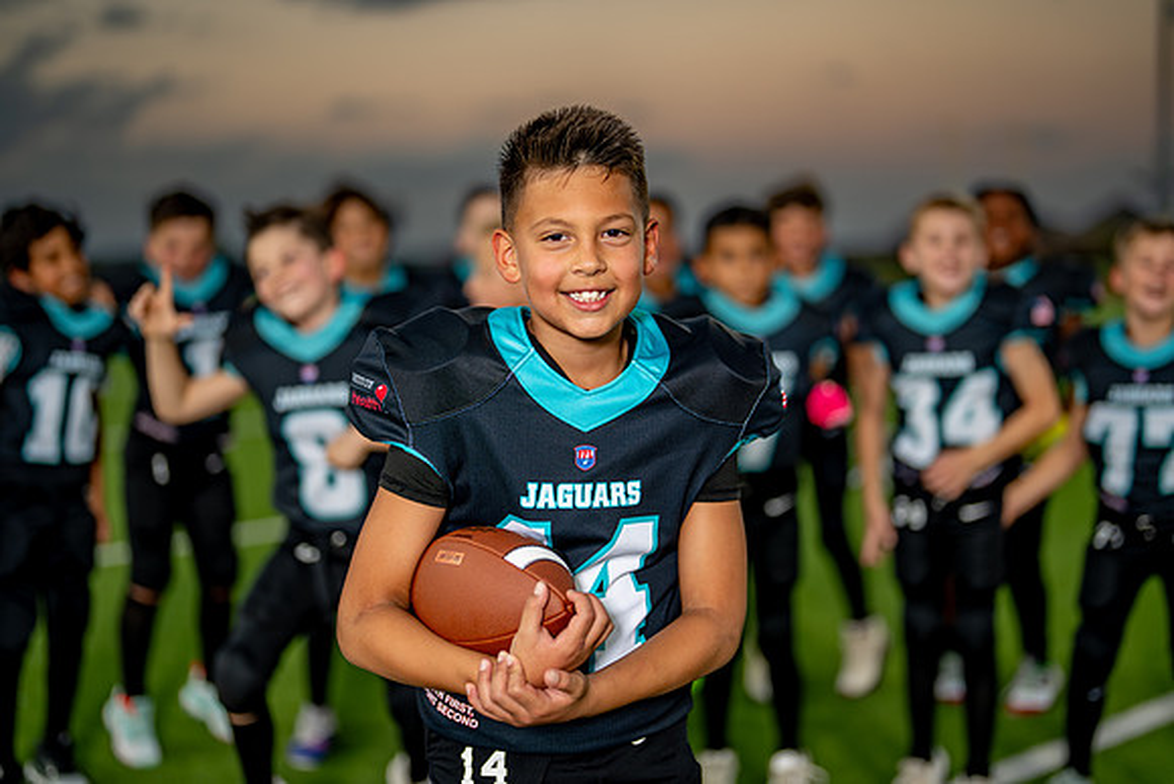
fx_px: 1774
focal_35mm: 54
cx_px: 602
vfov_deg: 24.9
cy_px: 364
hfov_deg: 36.6
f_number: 1.2
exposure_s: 1/400
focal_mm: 50
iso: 100
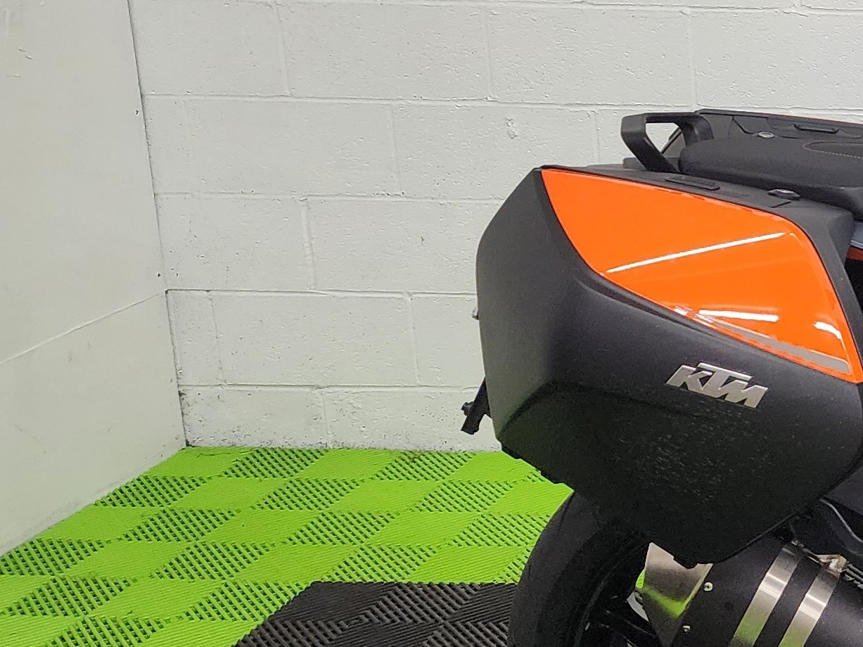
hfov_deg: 21.5
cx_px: 1316
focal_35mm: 75
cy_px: 209
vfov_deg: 19.6
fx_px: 1870
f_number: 1.8
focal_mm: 6.4
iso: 250
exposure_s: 1/120
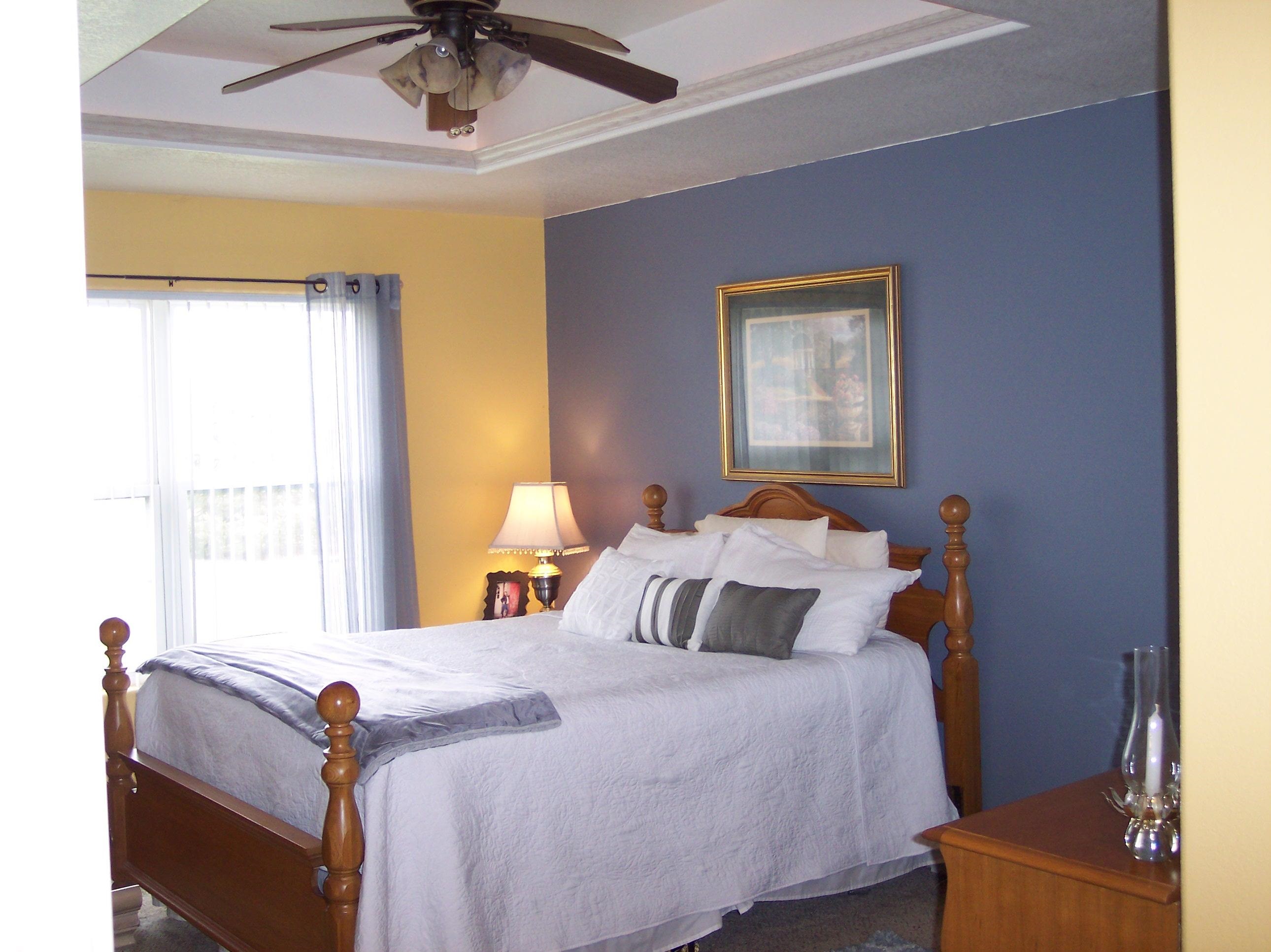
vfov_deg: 37.7
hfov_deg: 49.0
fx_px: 1394
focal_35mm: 38
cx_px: 636
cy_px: 476
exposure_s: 1/30
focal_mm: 8
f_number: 2.8
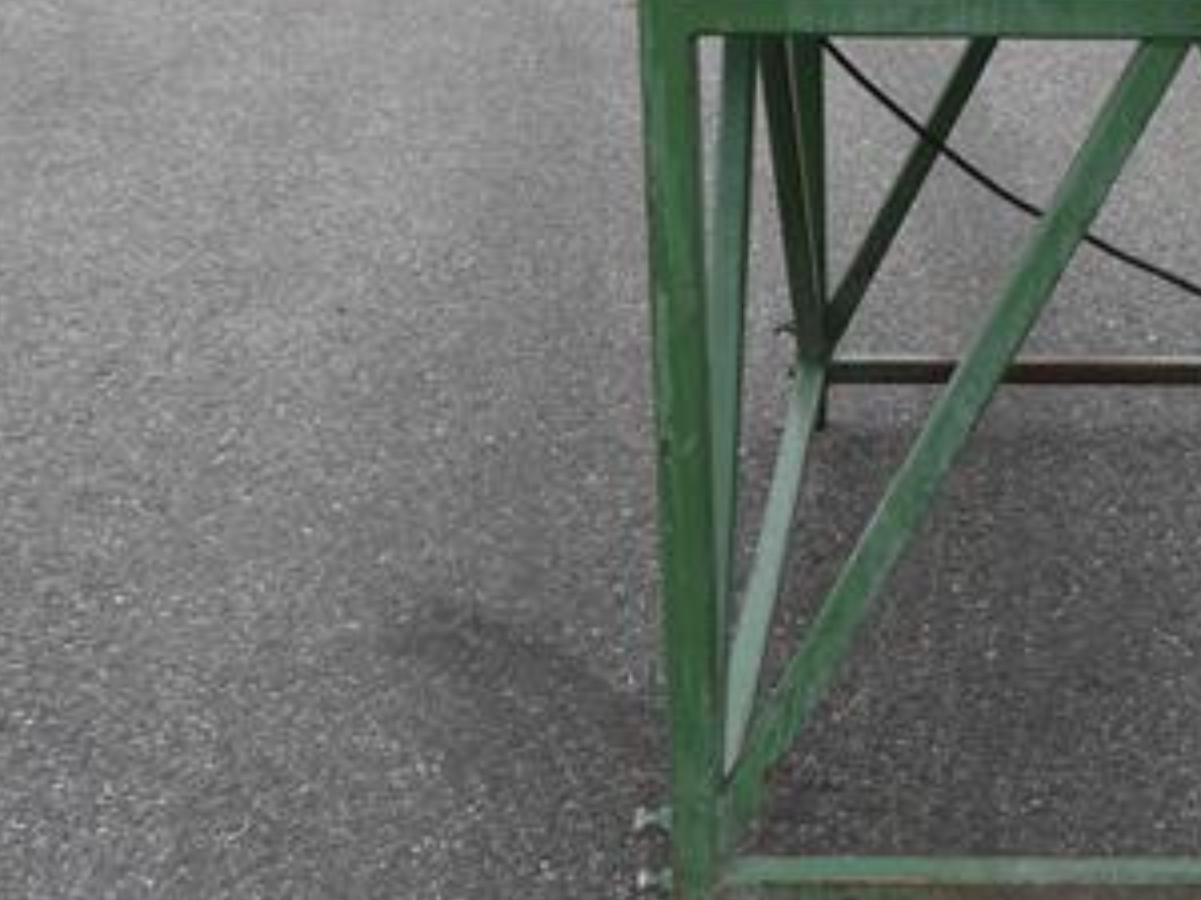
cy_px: 80
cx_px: 1057
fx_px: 2220
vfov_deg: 22.3
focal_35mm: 64
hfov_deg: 29.2
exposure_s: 1/200
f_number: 5
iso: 100
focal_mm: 15
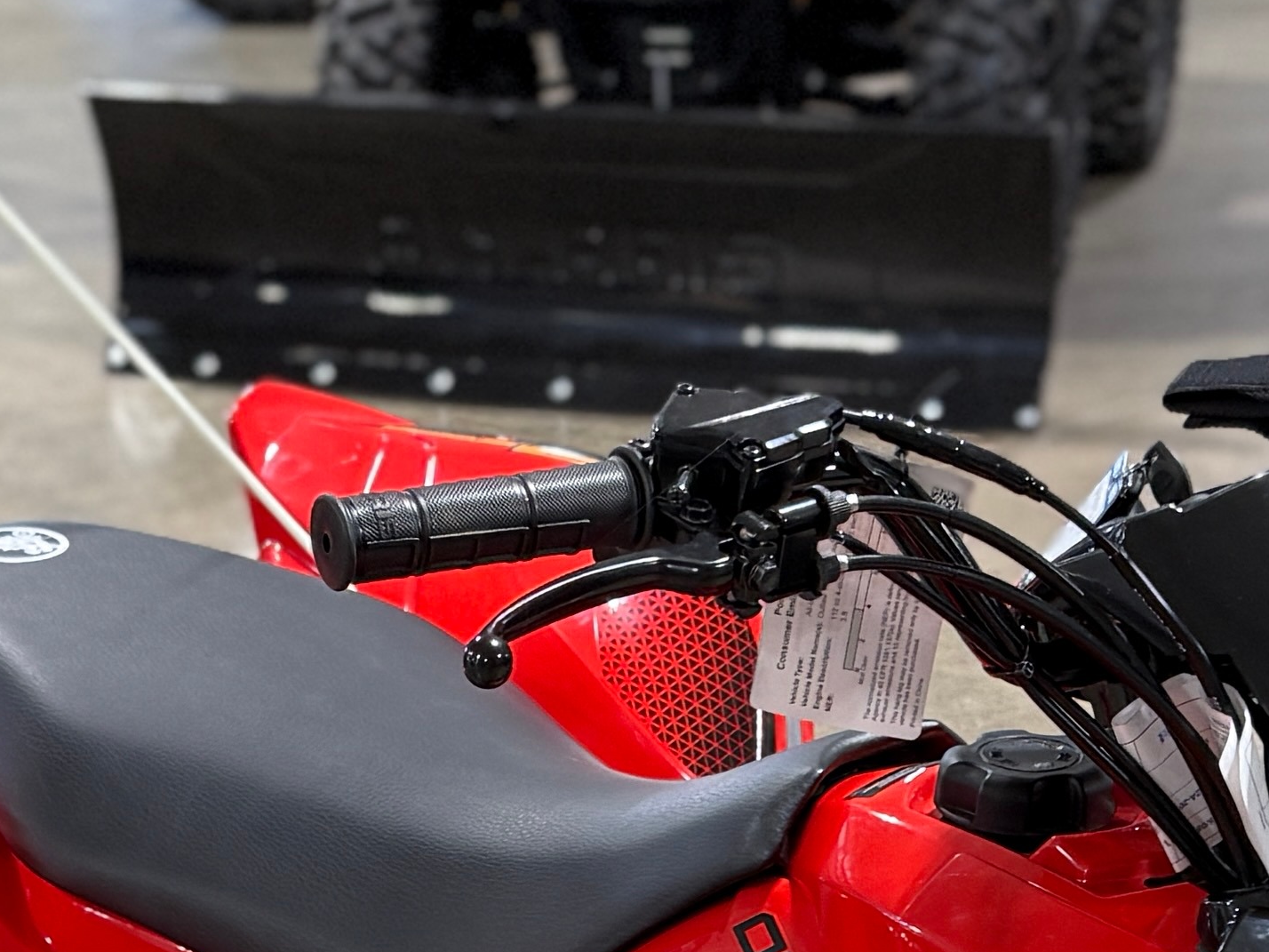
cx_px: 624
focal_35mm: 96
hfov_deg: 20.4
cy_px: 1554
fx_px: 3519
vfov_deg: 14.1
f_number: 1.78
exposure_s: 1/60
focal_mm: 6.76
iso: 160
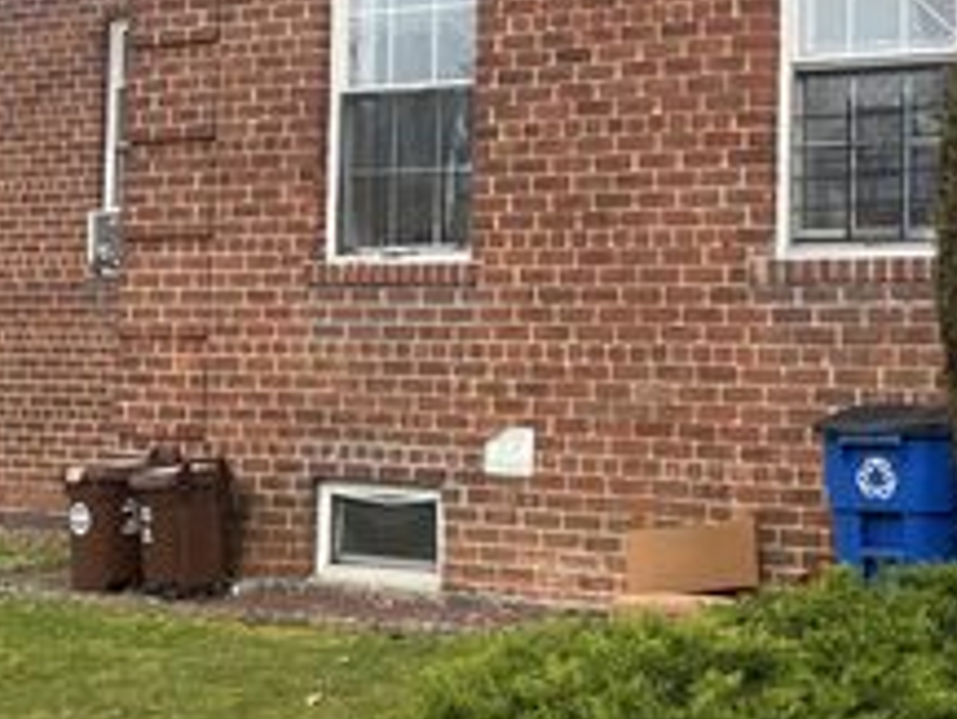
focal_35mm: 60
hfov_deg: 29.7
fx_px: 1660
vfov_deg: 24.2
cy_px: 192
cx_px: 992
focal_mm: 5.1
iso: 50
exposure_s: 1/928
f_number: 1.6
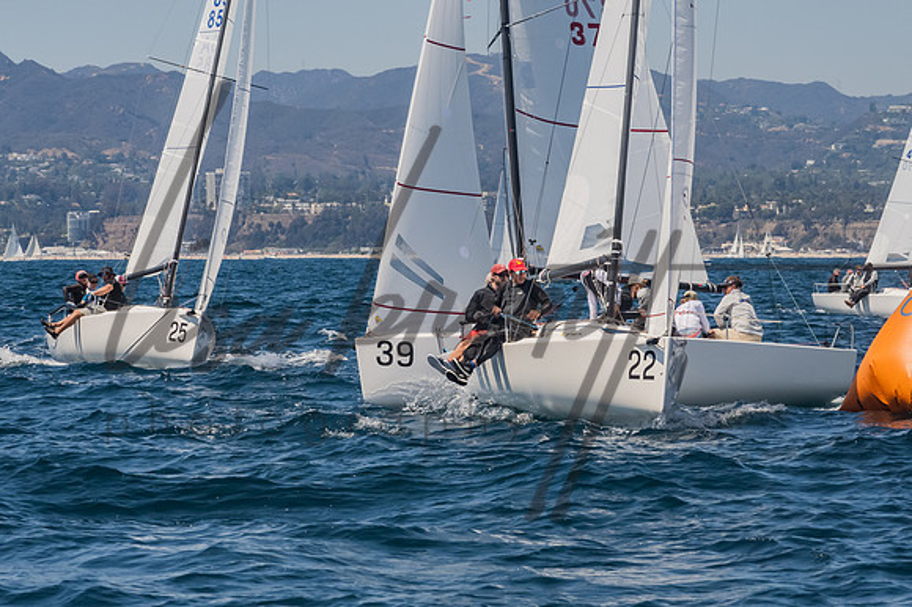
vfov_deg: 6.7
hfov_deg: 10.1
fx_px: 5170
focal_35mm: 204
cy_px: 304
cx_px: 456
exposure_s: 1/1250
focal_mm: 130
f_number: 14
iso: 640
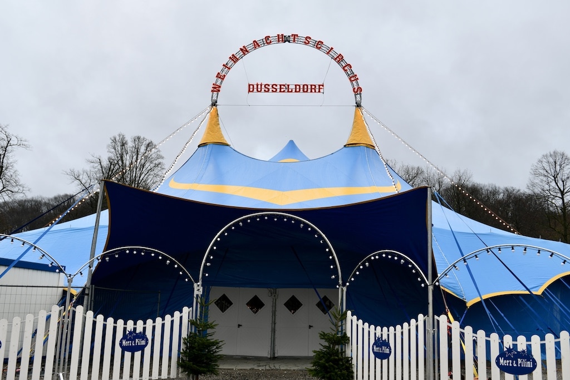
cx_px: 285
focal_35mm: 32
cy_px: 190
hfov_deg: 58.7
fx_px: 507
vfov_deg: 41.1
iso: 64
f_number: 3.5
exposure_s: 1/100
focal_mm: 32
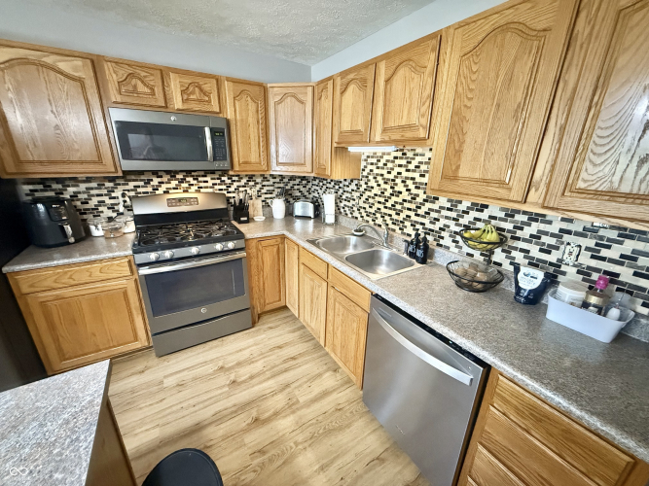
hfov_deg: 102.1
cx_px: 324
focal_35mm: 14
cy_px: 243
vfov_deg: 85.7
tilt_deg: -17.9
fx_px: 262
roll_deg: -1.4
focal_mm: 2.22
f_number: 2.2
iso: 1000
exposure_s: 1/40
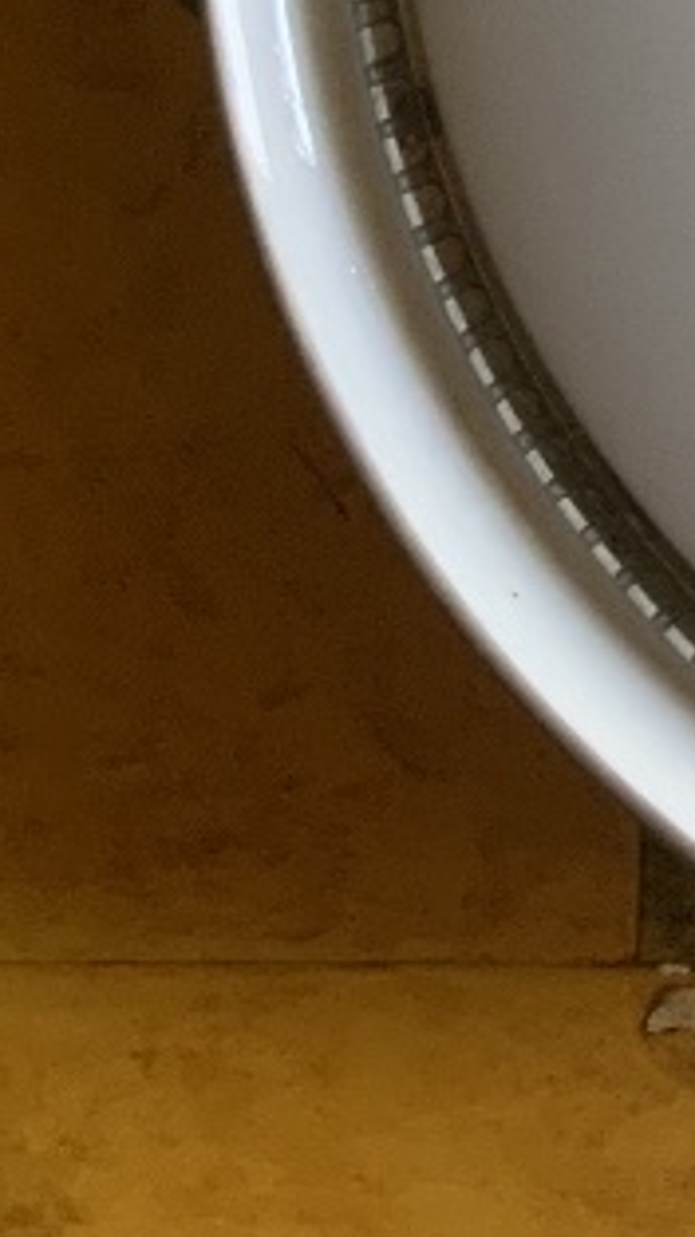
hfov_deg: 9.2
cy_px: -221
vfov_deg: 17.0
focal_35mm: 121
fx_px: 3965
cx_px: 1536
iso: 64
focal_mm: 3
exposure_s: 1/50
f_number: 1.8
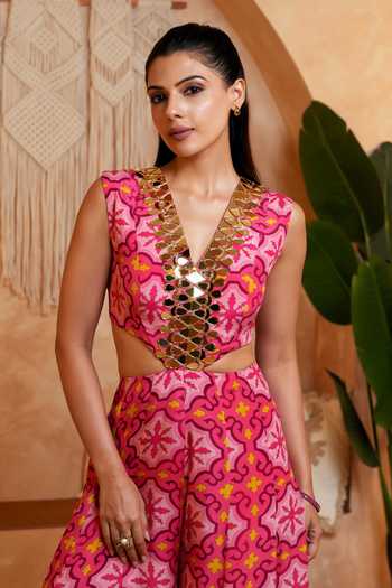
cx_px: 196
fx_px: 1339
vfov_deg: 24.8
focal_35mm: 82
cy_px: 294
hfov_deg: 16.7
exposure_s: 1/200
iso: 400
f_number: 3.5
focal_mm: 55.1
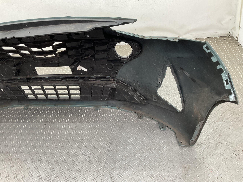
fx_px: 204
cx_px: 122
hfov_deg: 61.7
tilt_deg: -35.8
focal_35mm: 29
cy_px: 91
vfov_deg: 48.2
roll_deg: +10.6
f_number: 1.8
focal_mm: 3
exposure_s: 1/100
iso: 50
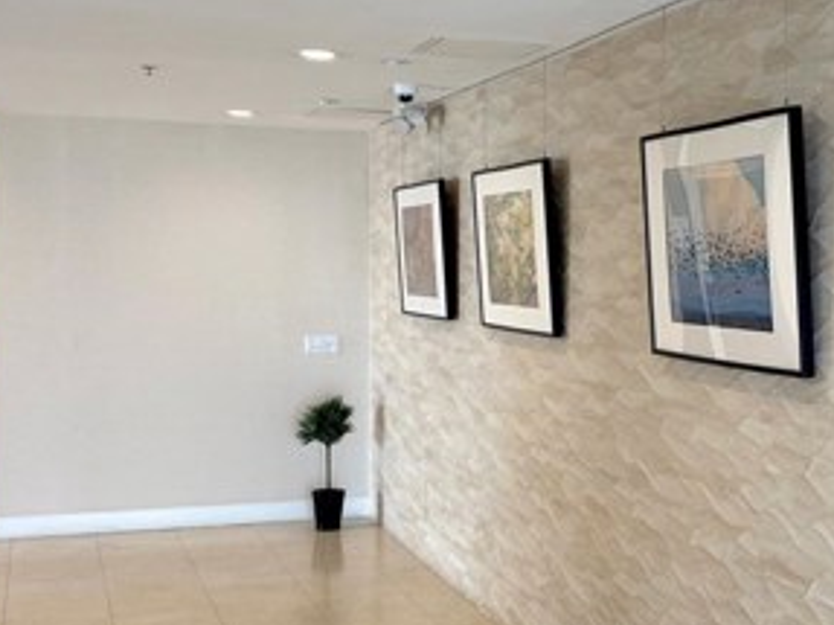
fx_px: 1397
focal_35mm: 58
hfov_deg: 32.7
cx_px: 613
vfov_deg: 25.2
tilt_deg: -2.2
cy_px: 320
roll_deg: -0.6
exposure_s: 1/120
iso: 80
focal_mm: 4.25
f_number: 1.8
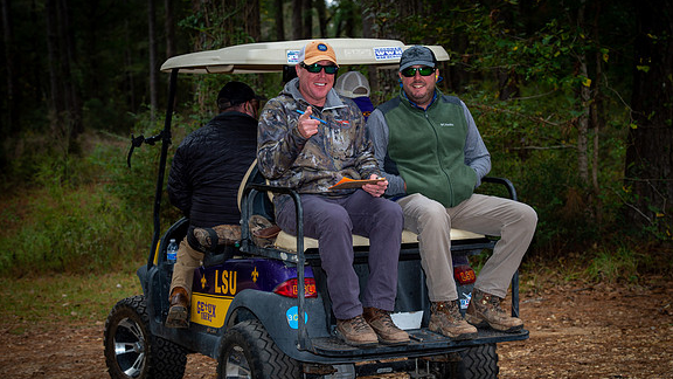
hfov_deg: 22.0
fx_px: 1731
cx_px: 335
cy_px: 205
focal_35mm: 97
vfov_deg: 12.5
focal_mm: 92
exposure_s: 1/250
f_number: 7.1
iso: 320
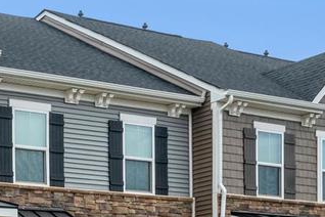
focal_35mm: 95
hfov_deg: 19.1
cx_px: -149
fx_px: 858
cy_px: 308
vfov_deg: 13.7
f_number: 7.1
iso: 320
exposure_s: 1/500
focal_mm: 14
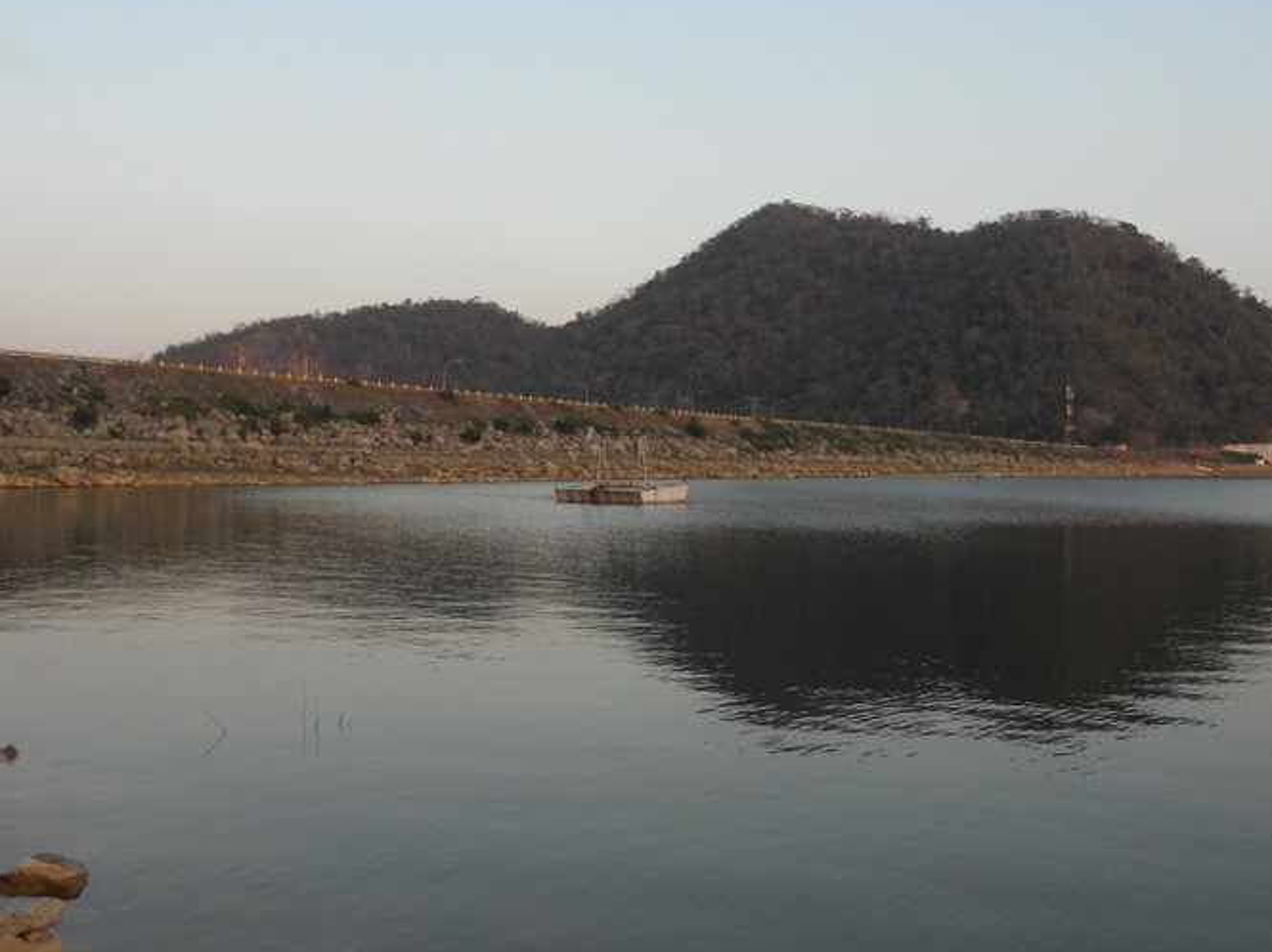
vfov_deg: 36.7
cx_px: 612
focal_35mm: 39
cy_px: 390
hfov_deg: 47.9
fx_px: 1432
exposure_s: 1/200
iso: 80
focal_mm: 4.9
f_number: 3.2
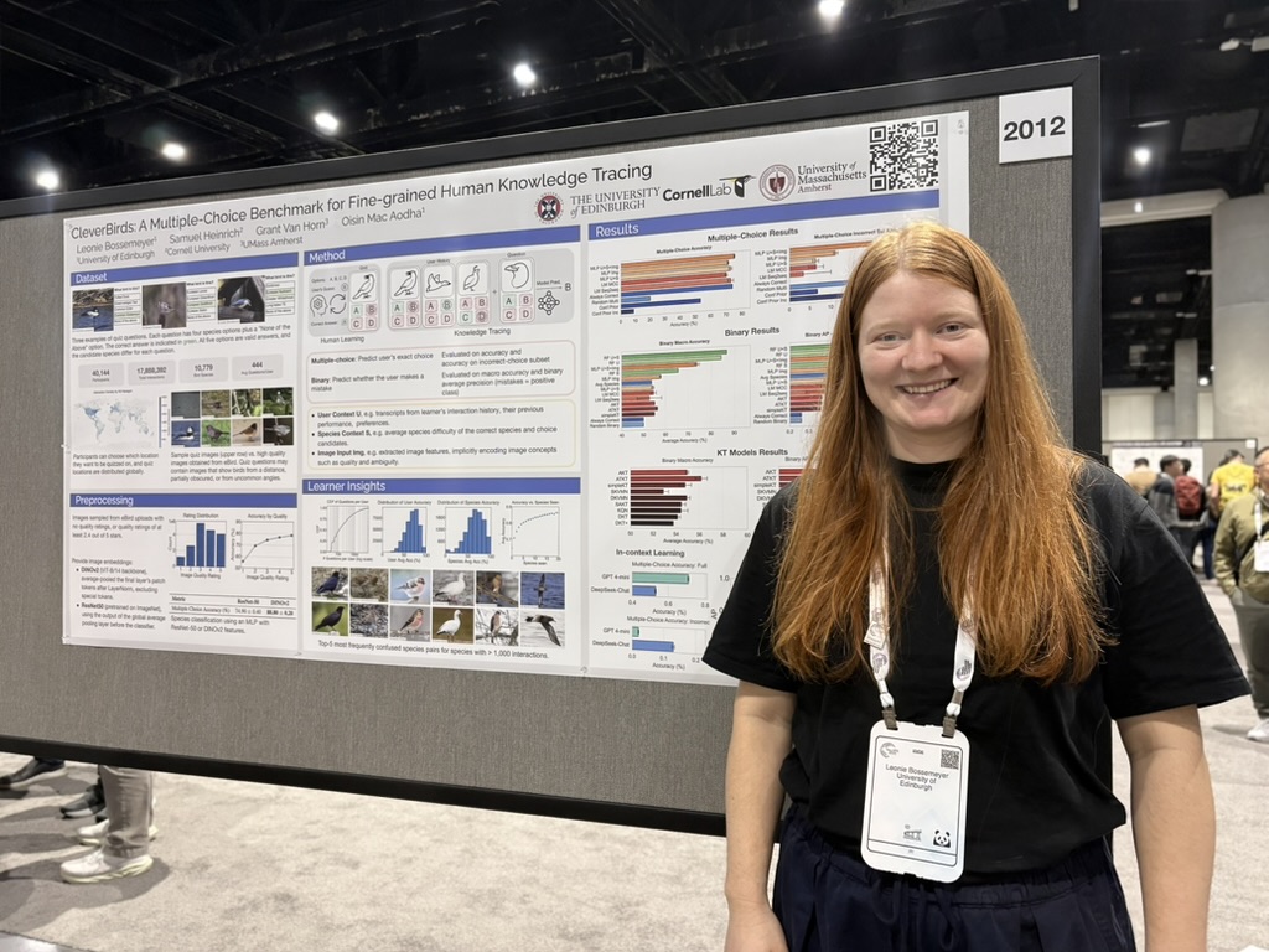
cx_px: 634
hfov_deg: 67.3
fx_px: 953
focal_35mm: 26
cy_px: 476
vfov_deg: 53.1
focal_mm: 5.96
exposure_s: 1/60
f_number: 1.6
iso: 250
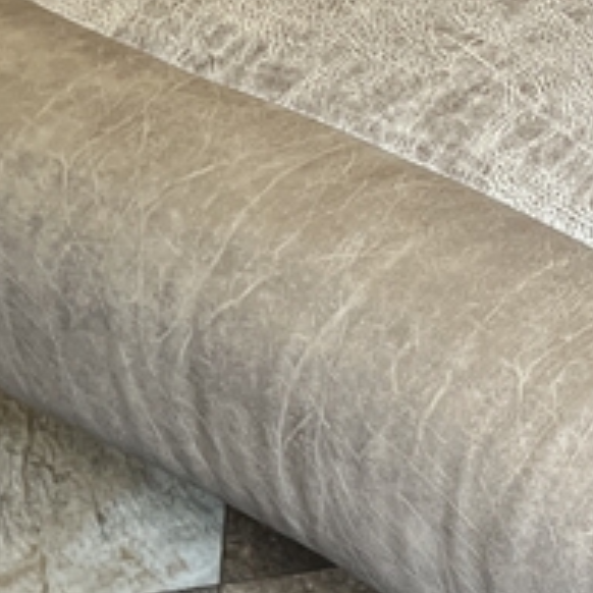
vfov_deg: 12.3
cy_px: 275
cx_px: 1067
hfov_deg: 11.4
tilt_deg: -41.8
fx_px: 2752
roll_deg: +4.4
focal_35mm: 142
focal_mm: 5.7
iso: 100
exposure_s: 1/121
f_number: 1.5
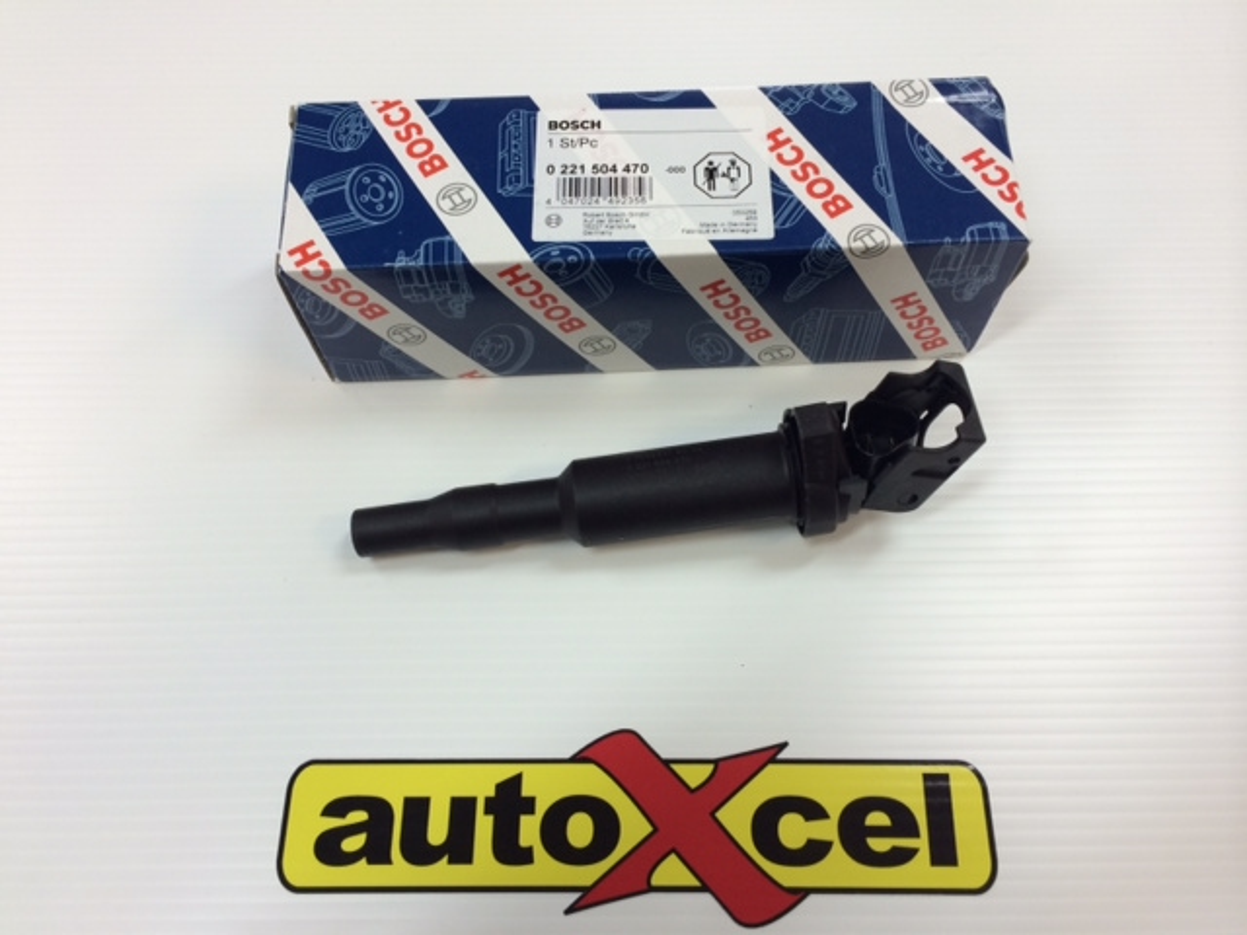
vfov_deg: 46.8
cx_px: 624
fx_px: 1081
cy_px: 468
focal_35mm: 30
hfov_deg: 60.0
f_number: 2.2
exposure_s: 1/33
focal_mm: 4.12
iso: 40
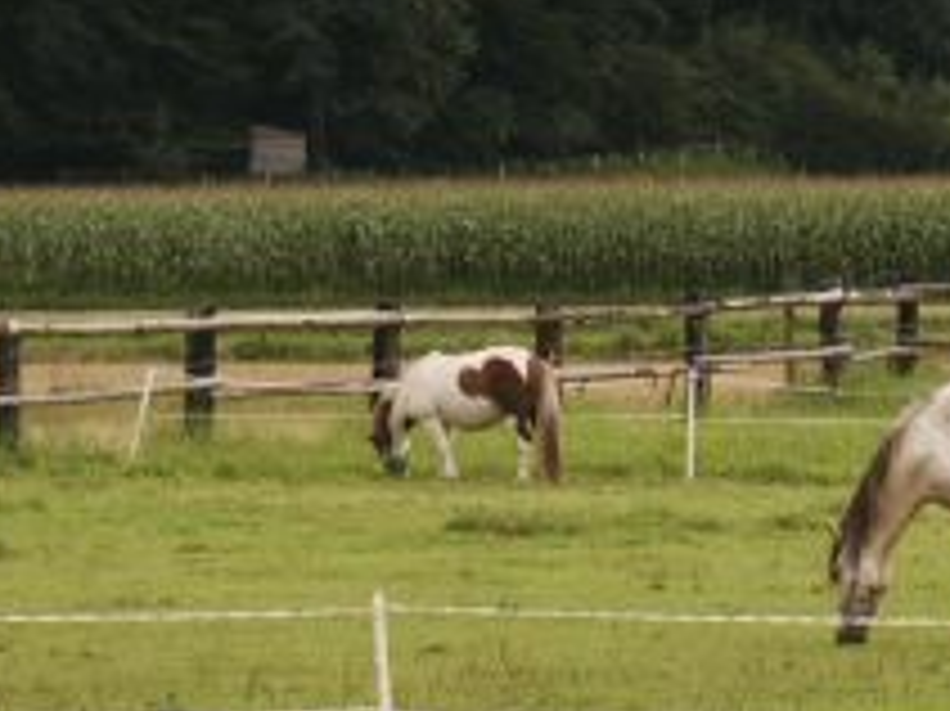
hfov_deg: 5.0
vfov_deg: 3.8
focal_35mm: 395
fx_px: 10834
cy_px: 554
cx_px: 572
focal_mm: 28.23
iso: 64
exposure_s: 1/500
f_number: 3.6
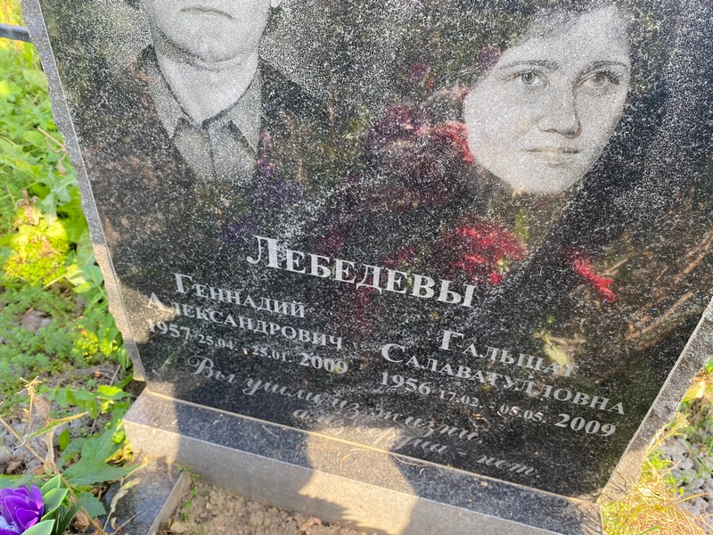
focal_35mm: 26
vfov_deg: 53.1
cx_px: 356
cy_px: 268
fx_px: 536
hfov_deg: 67.3
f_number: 1.8
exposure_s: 1/124
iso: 32
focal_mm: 4.25
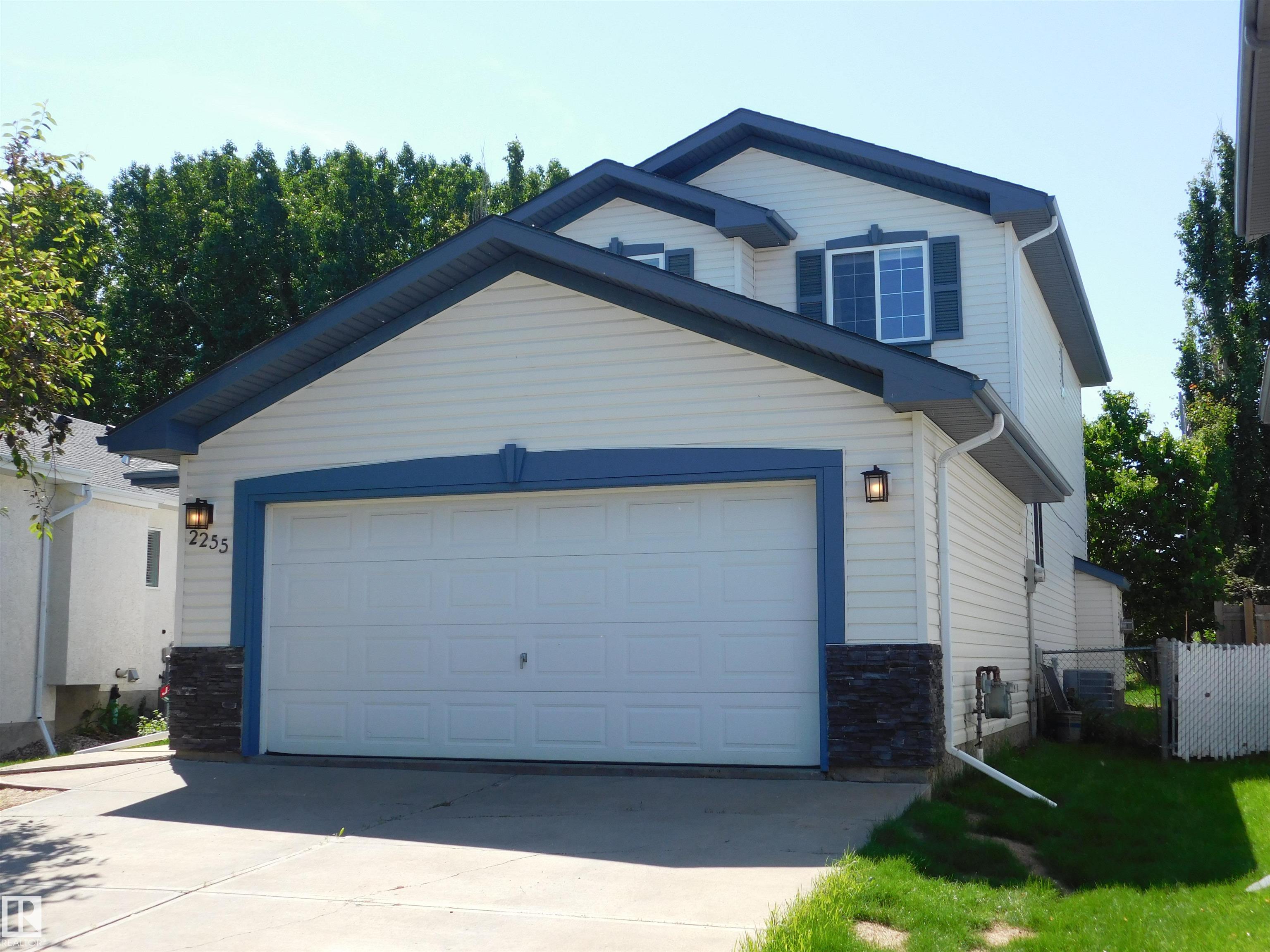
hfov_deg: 46.8
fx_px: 1468
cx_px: 635
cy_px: 476
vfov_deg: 36.0
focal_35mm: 40
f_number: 3.6
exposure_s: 1/640
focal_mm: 7.1
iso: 125
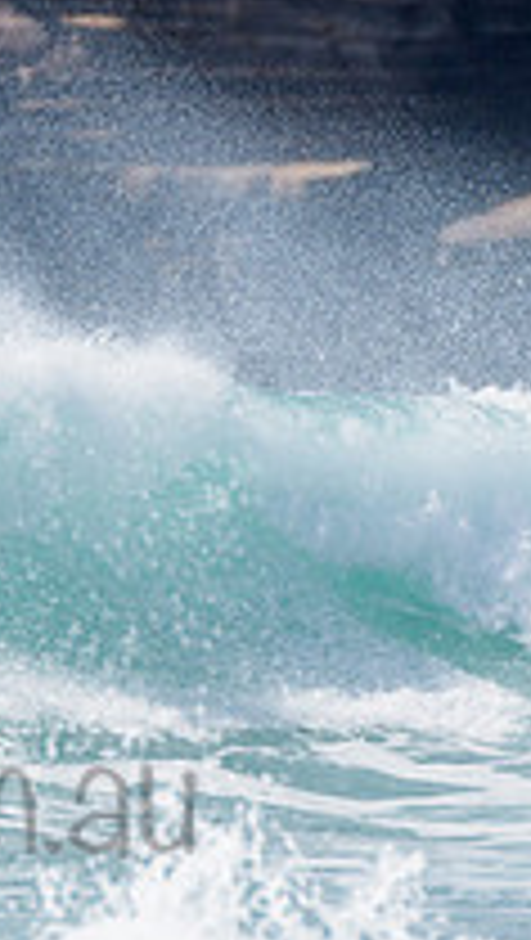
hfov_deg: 0.7
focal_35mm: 1782
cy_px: 553
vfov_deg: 1.2
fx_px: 44480
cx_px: -553
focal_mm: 500
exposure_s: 1/2000
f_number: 5.6
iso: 100
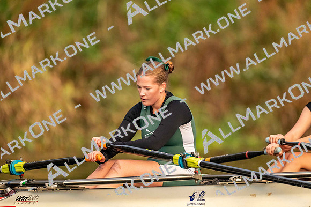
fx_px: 5181
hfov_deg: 3.4
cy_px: 104
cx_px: 156
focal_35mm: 600
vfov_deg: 2.3
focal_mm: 600
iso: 5000
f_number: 4
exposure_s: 1/2500
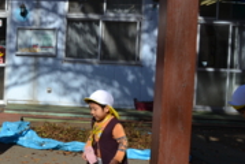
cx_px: -22
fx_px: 457
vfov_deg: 20.4
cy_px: 90
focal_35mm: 67
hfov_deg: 27.6
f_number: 8
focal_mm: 20
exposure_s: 1/250
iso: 100
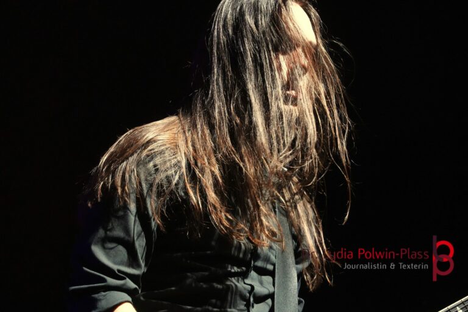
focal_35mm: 159
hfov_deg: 12.9
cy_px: 156
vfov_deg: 8.6
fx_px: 2067
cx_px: 234
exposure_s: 1/200
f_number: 5.6
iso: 6400
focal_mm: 106
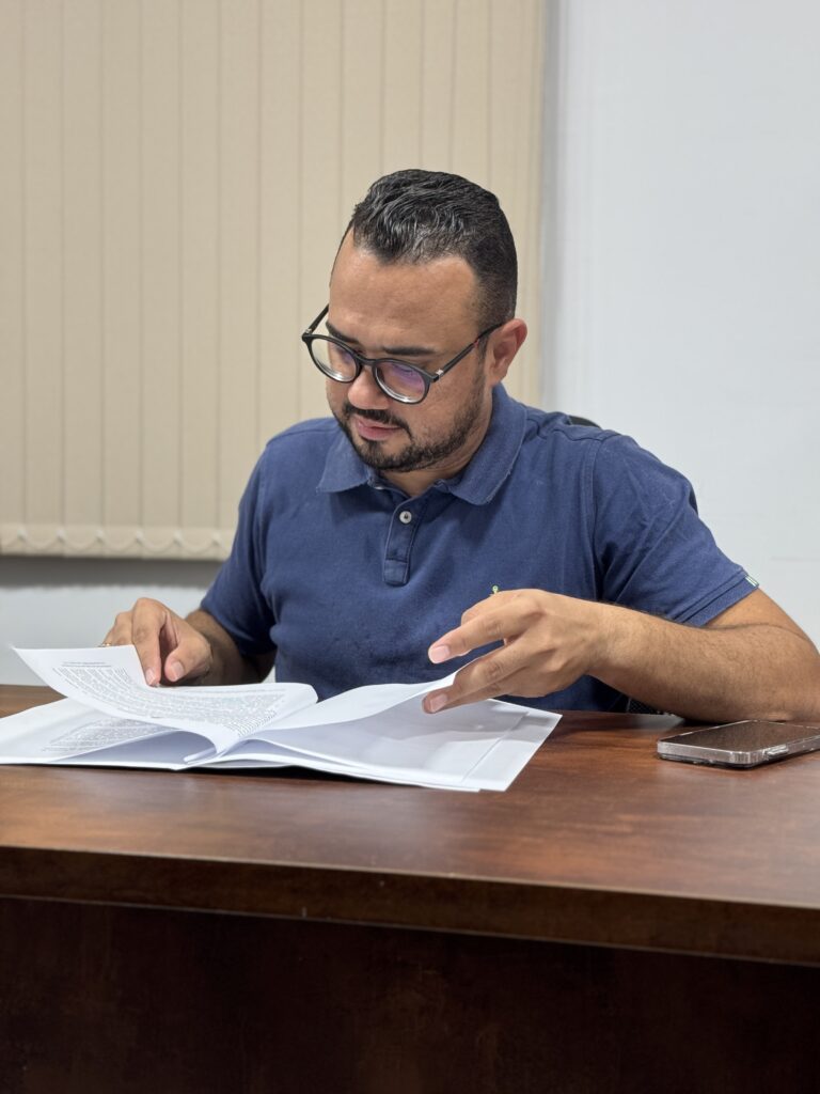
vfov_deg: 39.7
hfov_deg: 30.3
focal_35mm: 48
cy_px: 547
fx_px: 1516
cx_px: 410
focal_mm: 6.76
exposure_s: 1/60
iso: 160
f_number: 1.78
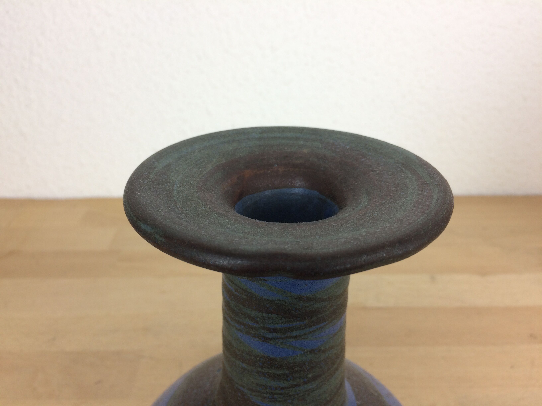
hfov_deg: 61.7
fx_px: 454
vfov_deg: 48.2
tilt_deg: -26.7
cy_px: 203
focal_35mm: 29
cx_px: 271
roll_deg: -0.4
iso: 40
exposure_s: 1/50
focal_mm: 4.15
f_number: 2.2
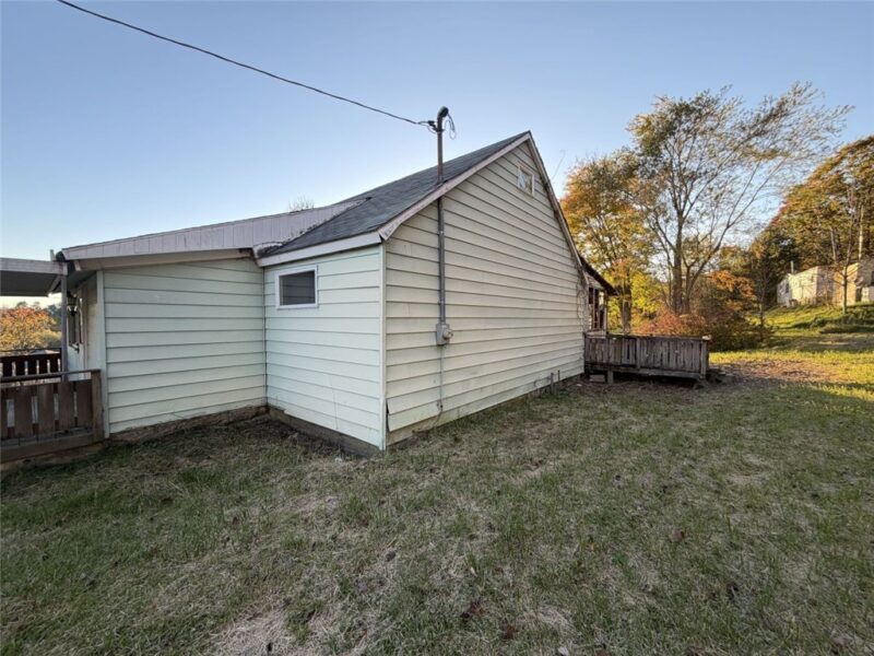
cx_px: 437
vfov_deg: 85.7
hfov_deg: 102.1
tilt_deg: -0.3
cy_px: 328
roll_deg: +0.3
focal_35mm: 14
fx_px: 353
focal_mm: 2.22
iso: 64
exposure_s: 1/141
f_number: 2.2
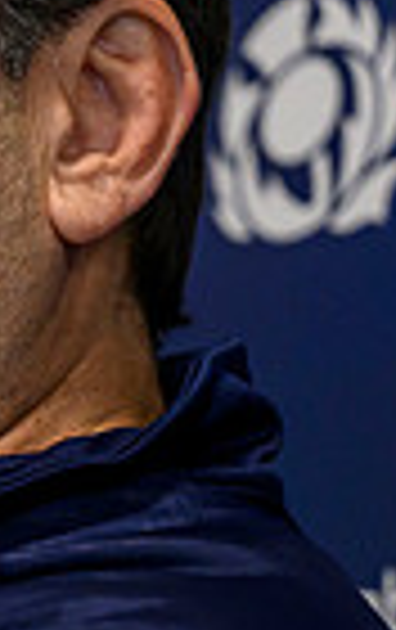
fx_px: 8771
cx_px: -361
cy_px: 434
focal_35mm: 510
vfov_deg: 4.1
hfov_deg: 2.6
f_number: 2.8
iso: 2500
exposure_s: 1/500
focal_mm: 104
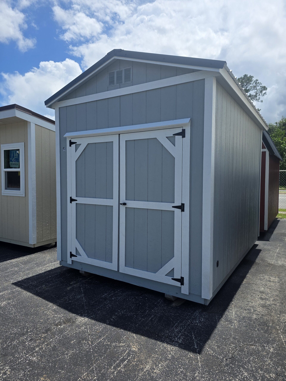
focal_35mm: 23
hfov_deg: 58.9
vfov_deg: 73.9
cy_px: 190
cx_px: 143
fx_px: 253
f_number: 1.7
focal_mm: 6.3
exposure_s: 1/7626
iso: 80
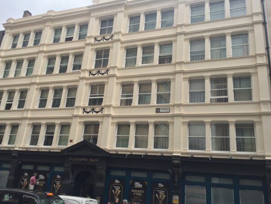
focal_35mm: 32
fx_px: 251
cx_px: 125
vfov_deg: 44.2
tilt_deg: +17.7
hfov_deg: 56.7
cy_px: 103
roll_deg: -6.8
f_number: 2.2
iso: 32
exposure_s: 1/231
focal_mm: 4.15
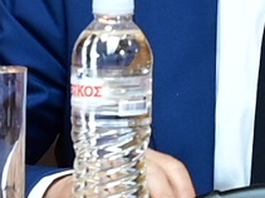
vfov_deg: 9.9
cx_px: 266
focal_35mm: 146
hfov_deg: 13.3
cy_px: -80
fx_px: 1117
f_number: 4.5
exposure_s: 1/160
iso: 640
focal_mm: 40
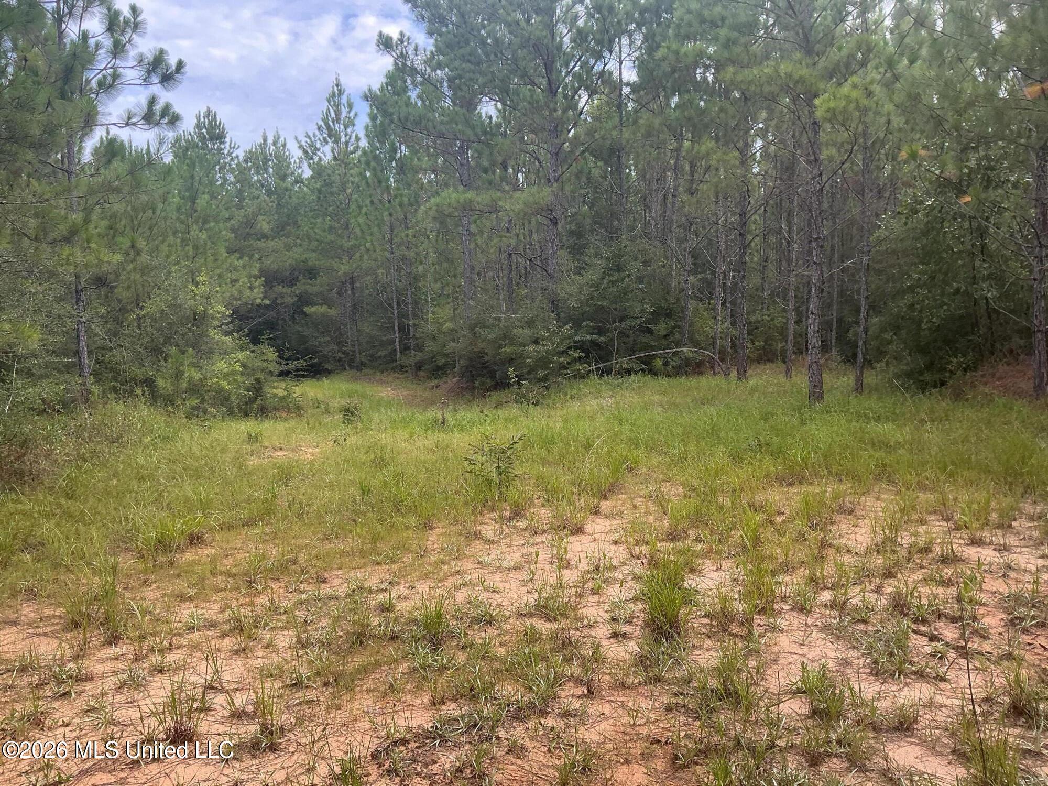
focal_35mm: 29
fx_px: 878
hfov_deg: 61.7
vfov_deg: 48.2
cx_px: 524
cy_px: 393
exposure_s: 1/312
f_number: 1.8
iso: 25
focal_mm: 3
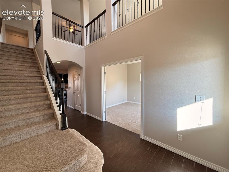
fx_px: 93
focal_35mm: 14
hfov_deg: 102.1
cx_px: 114
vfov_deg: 85.7
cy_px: 86
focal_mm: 2.22
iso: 100
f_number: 2.2
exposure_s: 1/120
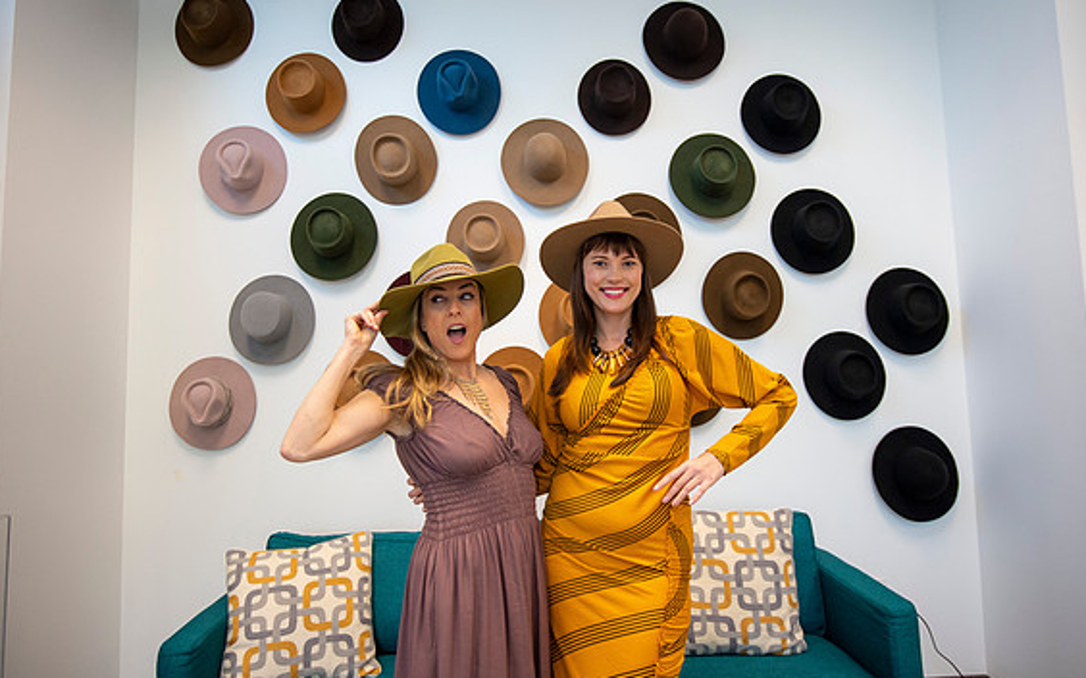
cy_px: 322
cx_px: 549
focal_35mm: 22
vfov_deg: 55.0
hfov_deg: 79.7
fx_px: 651
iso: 2000
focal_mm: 21
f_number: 4
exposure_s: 1/160
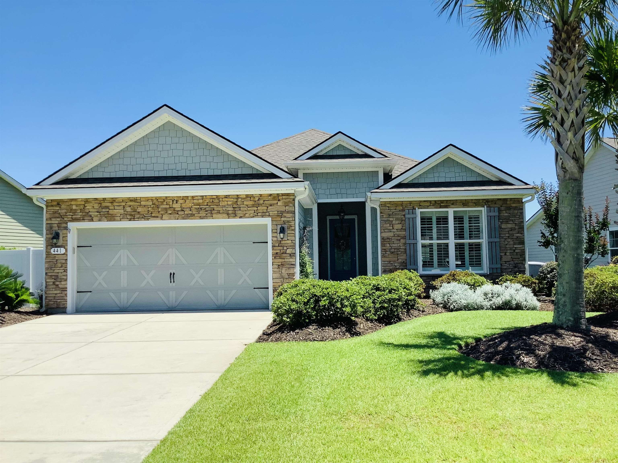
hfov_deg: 58.4
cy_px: 232
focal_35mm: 31
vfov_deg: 45.4
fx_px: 553
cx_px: 309
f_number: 2.4
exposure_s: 1/1294
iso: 25
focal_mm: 3.3
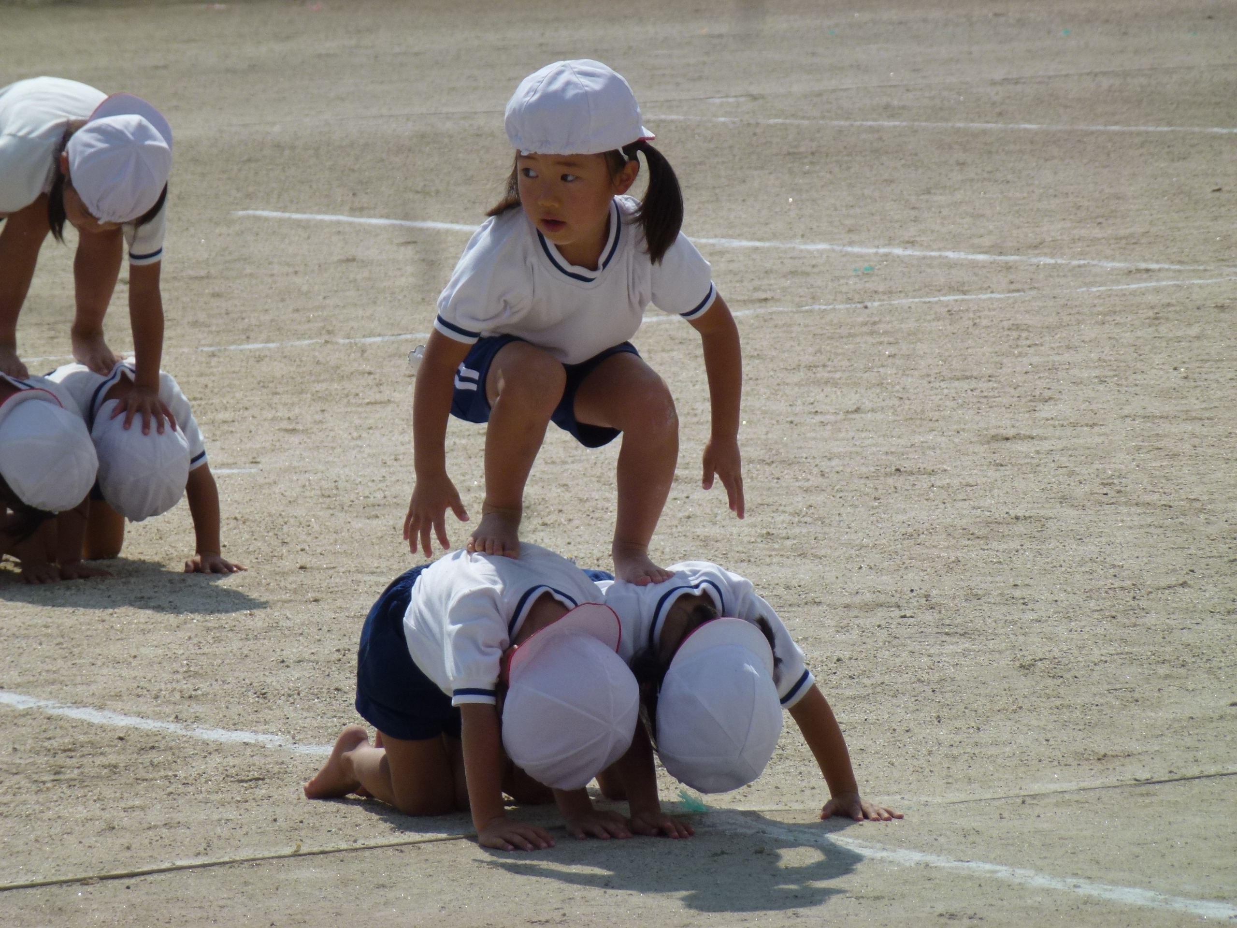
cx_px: 618
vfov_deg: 4.9
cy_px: 464
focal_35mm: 304
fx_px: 10863
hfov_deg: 6.5
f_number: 5.7
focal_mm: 54.5
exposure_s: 1/1300
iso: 100
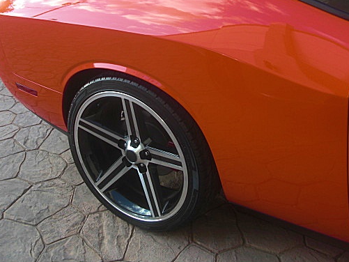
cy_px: 98
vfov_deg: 31.4
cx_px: 173
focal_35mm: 46
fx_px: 464
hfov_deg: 41.2
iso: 50
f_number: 2.8
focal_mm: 6.3
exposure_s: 1/125
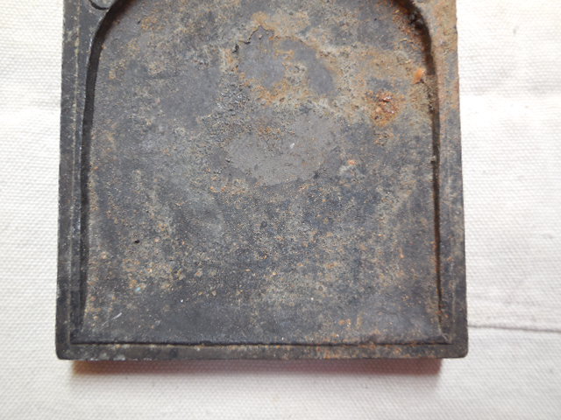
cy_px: 210
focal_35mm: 25
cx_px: 280
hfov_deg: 69.4
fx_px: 405
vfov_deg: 54.9
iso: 125
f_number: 3.1
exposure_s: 1/30
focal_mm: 4.5
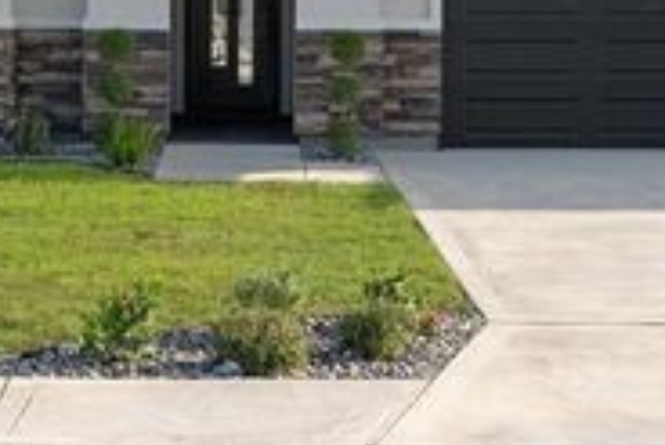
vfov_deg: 13.1
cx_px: 213
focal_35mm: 103
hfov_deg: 19.7
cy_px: 2
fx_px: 1904
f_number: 8
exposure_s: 1/200
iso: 100
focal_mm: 38
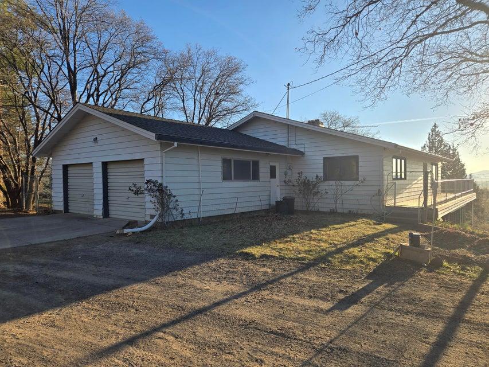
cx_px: 244
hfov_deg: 73.9
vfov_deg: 58.9
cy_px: 184
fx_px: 325
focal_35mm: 23
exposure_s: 1/1073
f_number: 1.8
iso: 25
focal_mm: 5.4
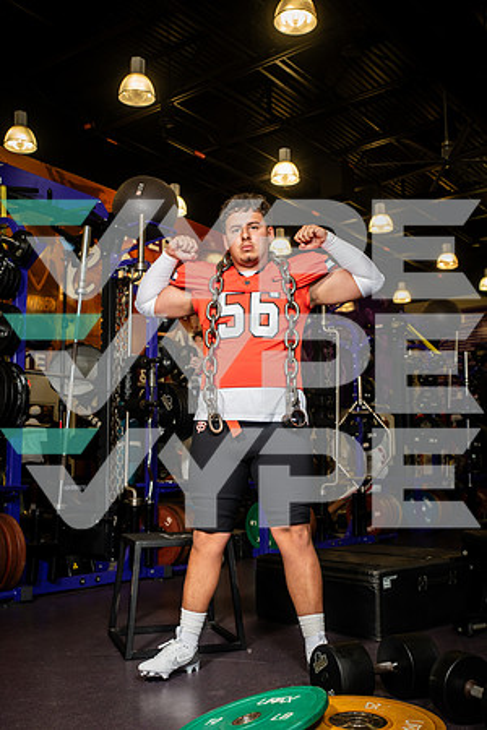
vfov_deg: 53.1
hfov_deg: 36.9
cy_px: 365
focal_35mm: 36
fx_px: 730
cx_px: 244
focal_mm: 36
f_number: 5.6
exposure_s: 1/250
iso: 500
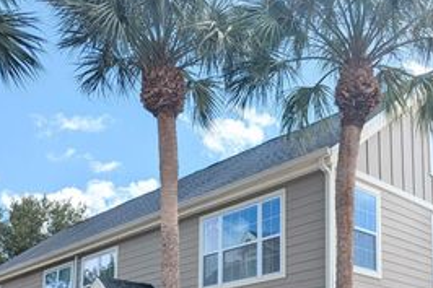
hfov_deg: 41.3
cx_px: 298
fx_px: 565
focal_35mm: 47
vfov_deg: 26.9
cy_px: 295
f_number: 1.68
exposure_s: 1/1645
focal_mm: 6.9
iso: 24
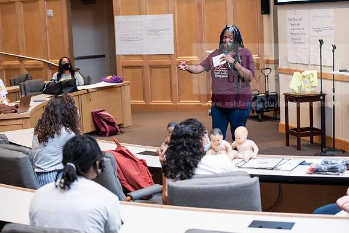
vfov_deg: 19.5
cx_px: 174
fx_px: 679
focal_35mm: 70
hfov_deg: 28.8
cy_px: 116
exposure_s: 1/160
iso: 1250
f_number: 3.5
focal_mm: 70
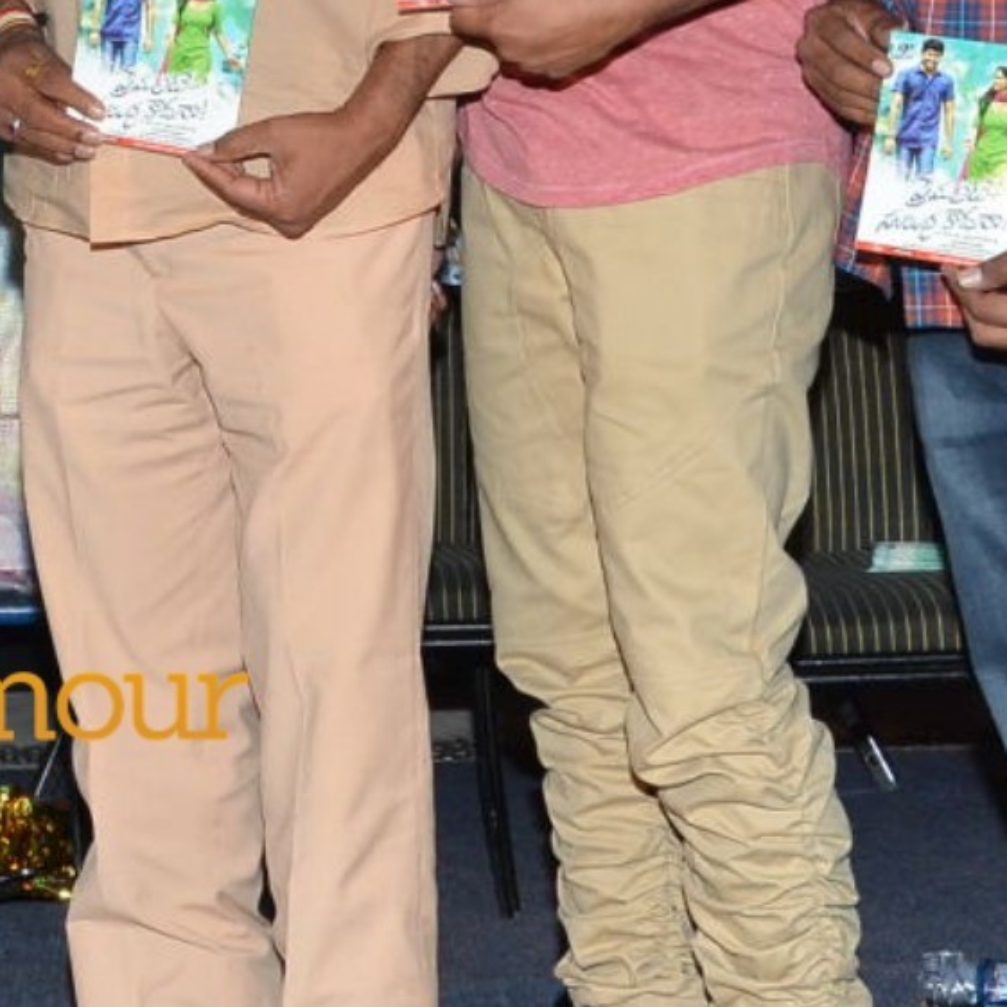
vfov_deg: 15.1
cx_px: -194
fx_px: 3719
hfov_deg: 14.9
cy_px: -14
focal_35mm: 113
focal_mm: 22
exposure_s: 1/125
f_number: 6.3
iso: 800
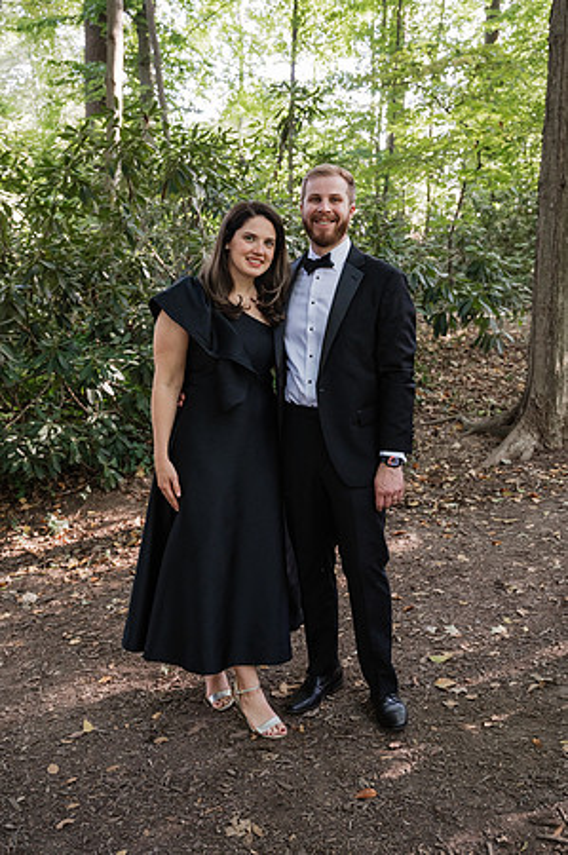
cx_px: 284
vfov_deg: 55.8
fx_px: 806
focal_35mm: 34
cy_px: 428
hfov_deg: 38.8
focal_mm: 34
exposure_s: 1/200
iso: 1600
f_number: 4.5
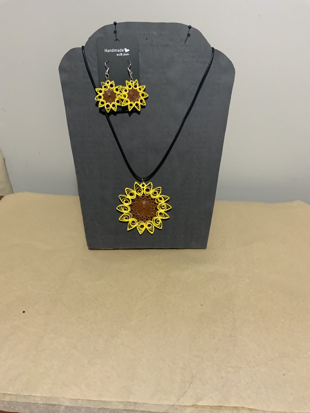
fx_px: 346
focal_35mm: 29
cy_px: 206
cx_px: 155
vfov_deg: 61.7
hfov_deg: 48.2
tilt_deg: -23.8
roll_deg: -1.0
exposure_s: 1/60
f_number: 1.8
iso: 160
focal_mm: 3
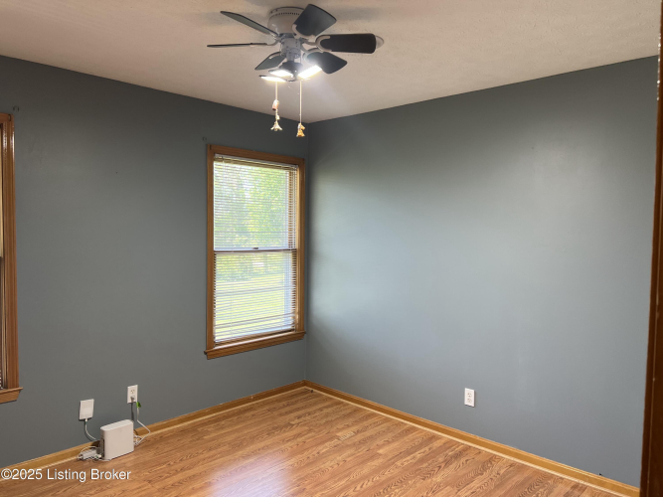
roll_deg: -0.1
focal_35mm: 26
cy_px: 248
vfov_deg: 53.0
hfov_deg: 67.3
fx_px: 498
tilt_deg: -3.1
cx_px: 332
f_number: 1.5
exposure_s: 1/124
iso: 64
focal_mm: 5.7
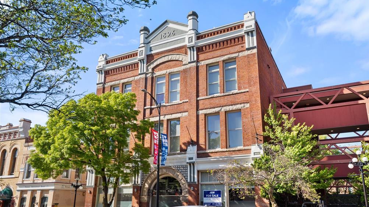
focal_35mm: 30
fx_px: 294
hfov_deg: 64.3
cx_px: 188
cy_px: 117
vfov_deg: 38.9
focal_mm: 28
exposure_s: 1/160
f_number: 6.3
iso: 250
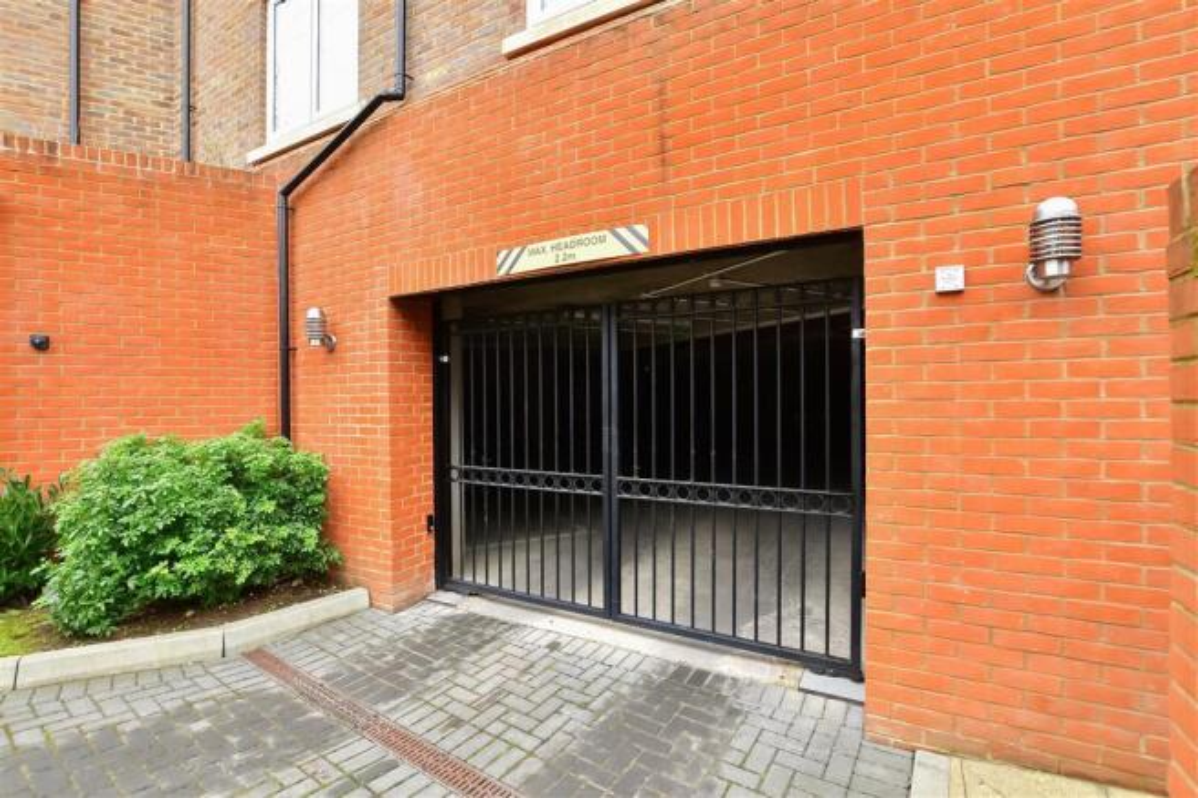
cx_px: 599
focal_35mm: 15
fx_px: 499
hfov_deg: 100.4
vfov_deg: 77.3
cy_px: 399
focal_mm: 10
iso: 160
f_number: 8
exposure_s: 1/10
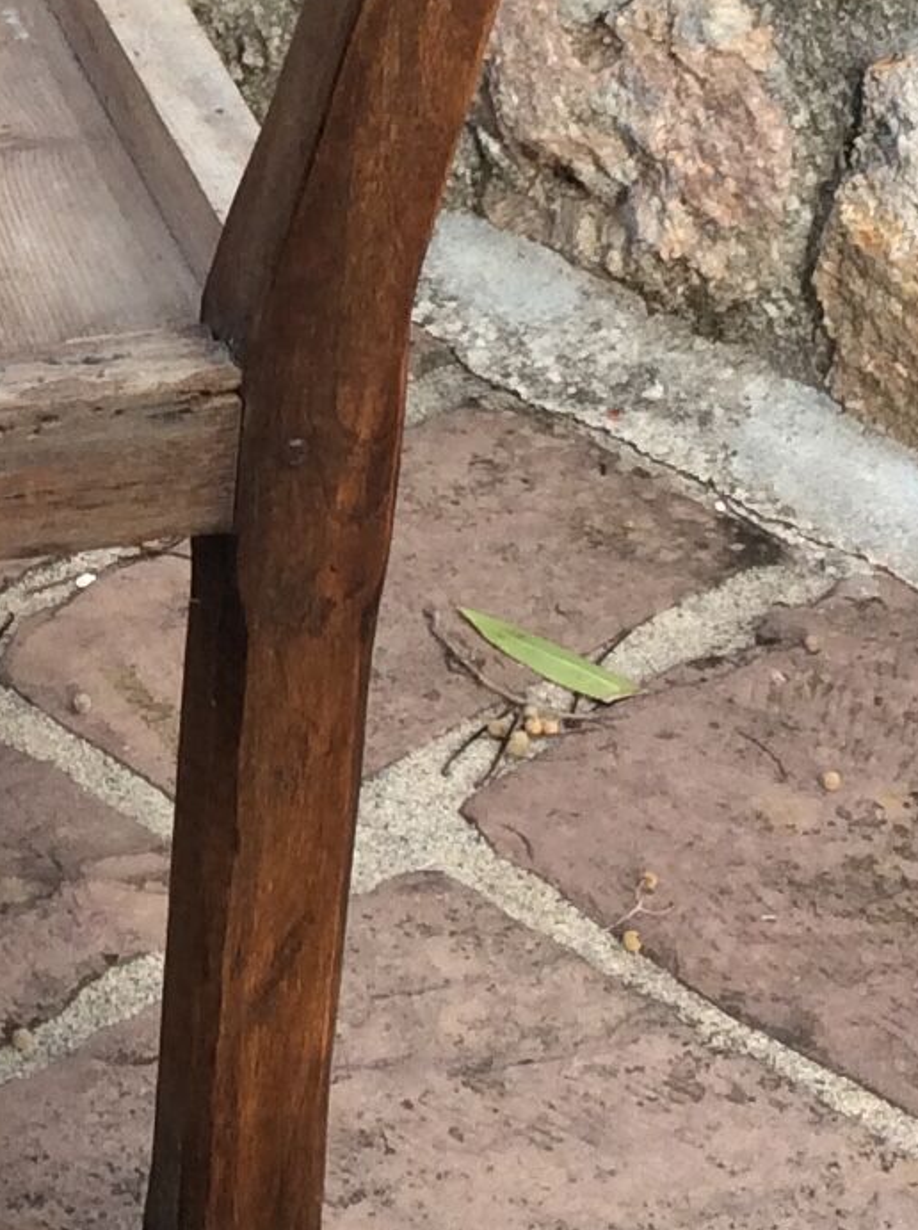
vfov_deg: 16.2
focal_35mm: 120
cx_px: -222
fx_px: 4255
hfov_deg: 12.0
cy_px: 39
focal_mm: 3.3
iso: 32
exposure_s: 1/392
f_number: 2.4
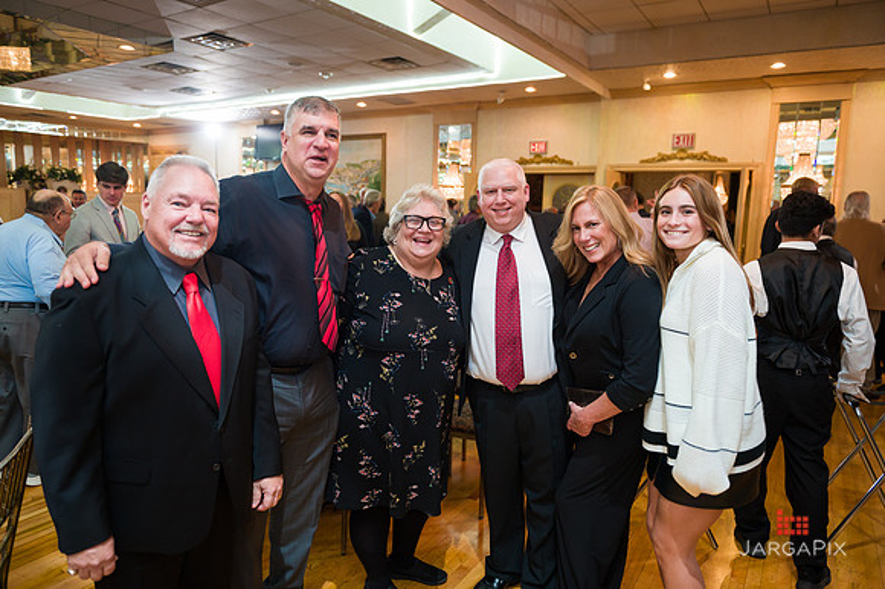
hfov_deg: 73.7
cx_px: 443
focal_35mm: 24
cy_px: 295
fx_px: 590
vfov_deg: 53.0
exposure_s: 1/200
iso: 1000
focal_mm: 24
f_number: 4
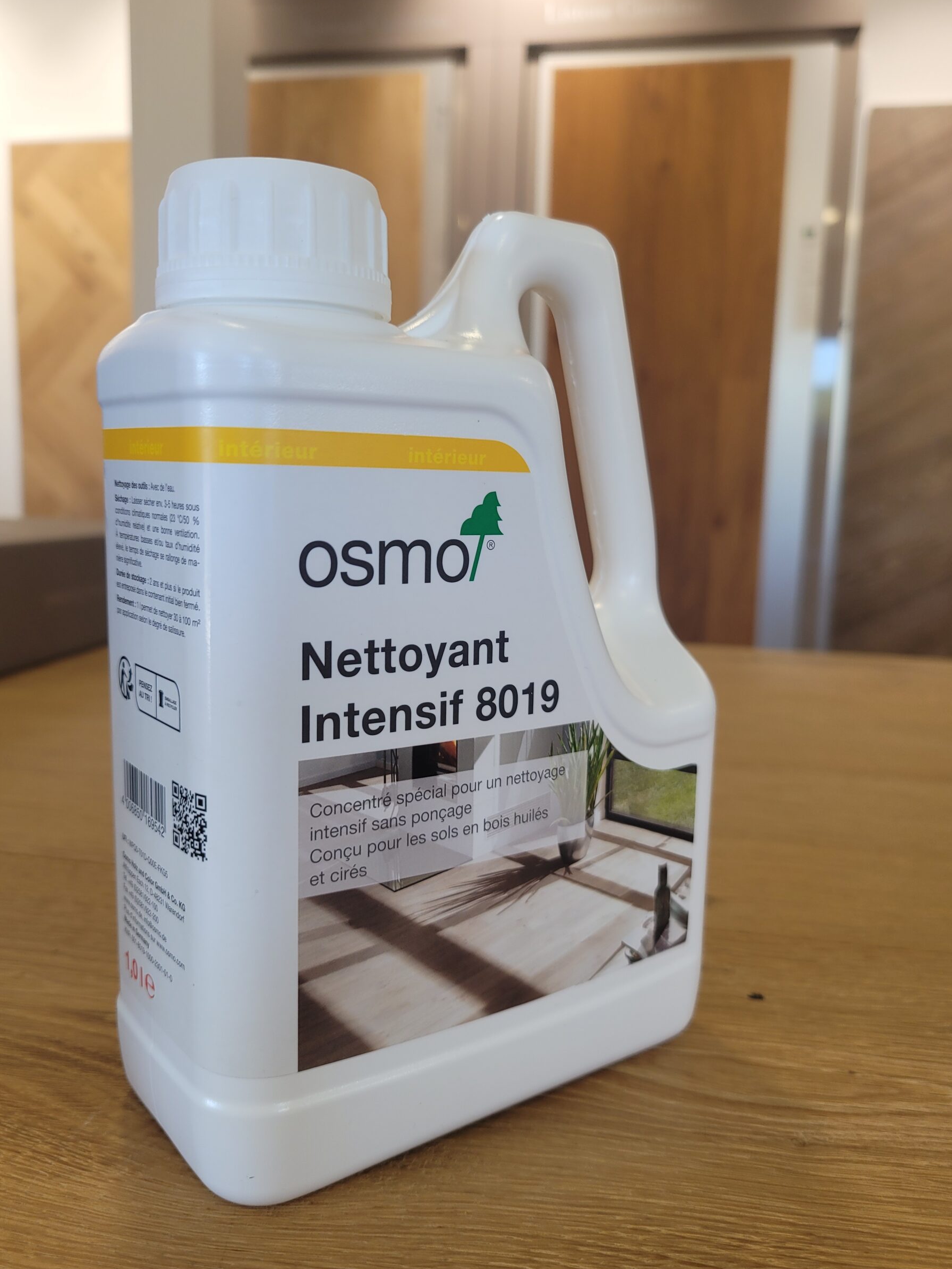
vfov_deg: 63.4
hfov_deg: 49.7
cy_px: 644
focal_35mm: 28
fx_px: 1027
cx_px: 469
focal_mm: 5.4
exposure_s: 1/100
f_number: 1.8
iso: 64
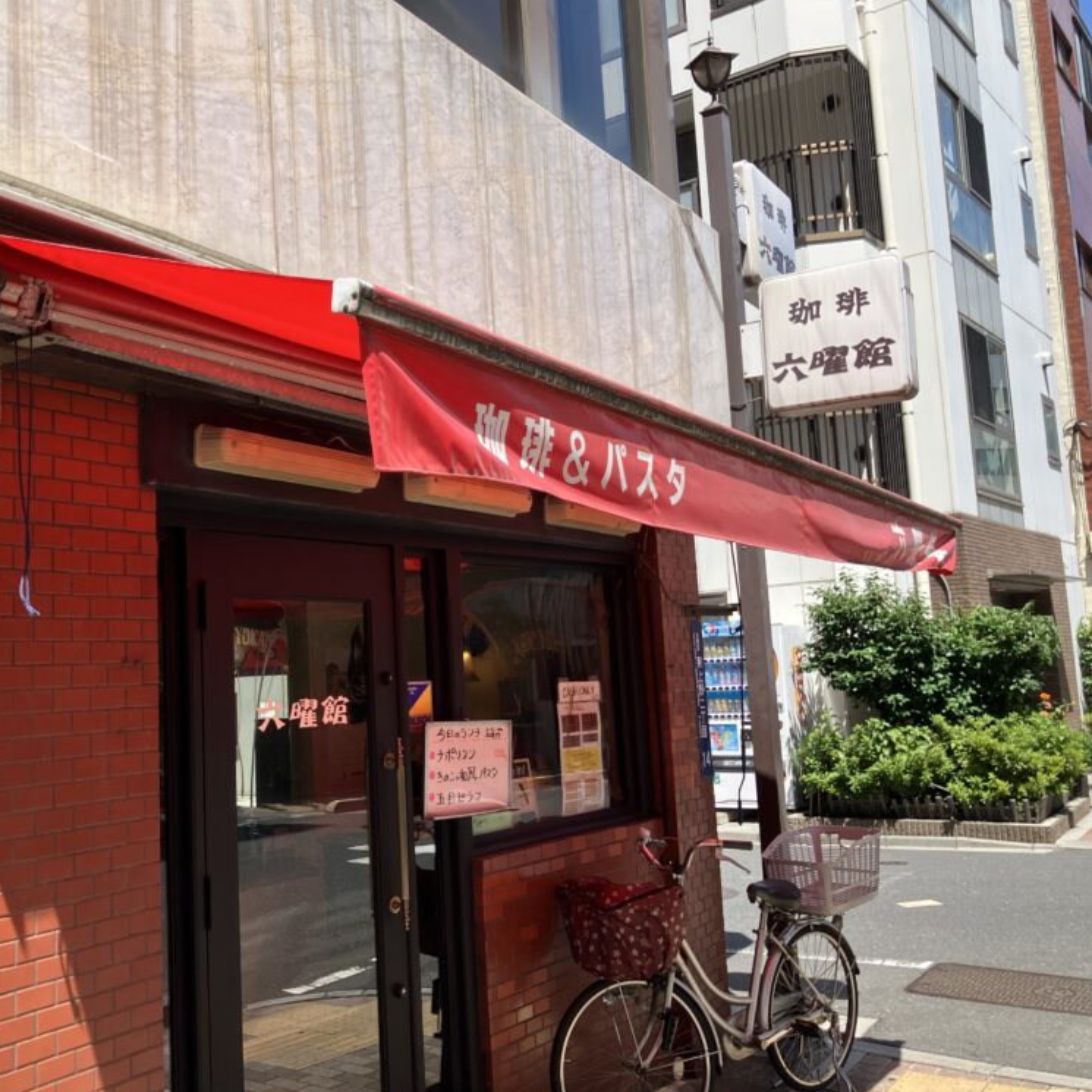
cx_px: 425
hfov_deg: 48.1
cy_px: 542
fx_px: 1213
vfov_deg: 48.5
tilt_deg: +7.6
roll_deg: +3.1
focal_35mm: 34
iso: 32
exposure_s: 1/972
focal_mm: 3.99
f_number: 1.8
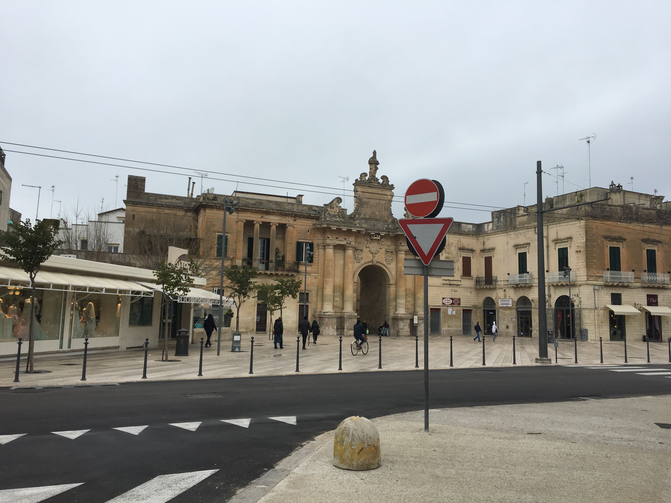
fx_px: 562
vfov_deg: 48.2
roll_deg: -0.5
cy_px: 252
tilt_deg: +7.9
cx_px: 336
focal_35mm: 29
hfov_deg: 61.7
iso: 25
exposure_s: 1/578
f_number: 2.2
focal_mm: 4.15
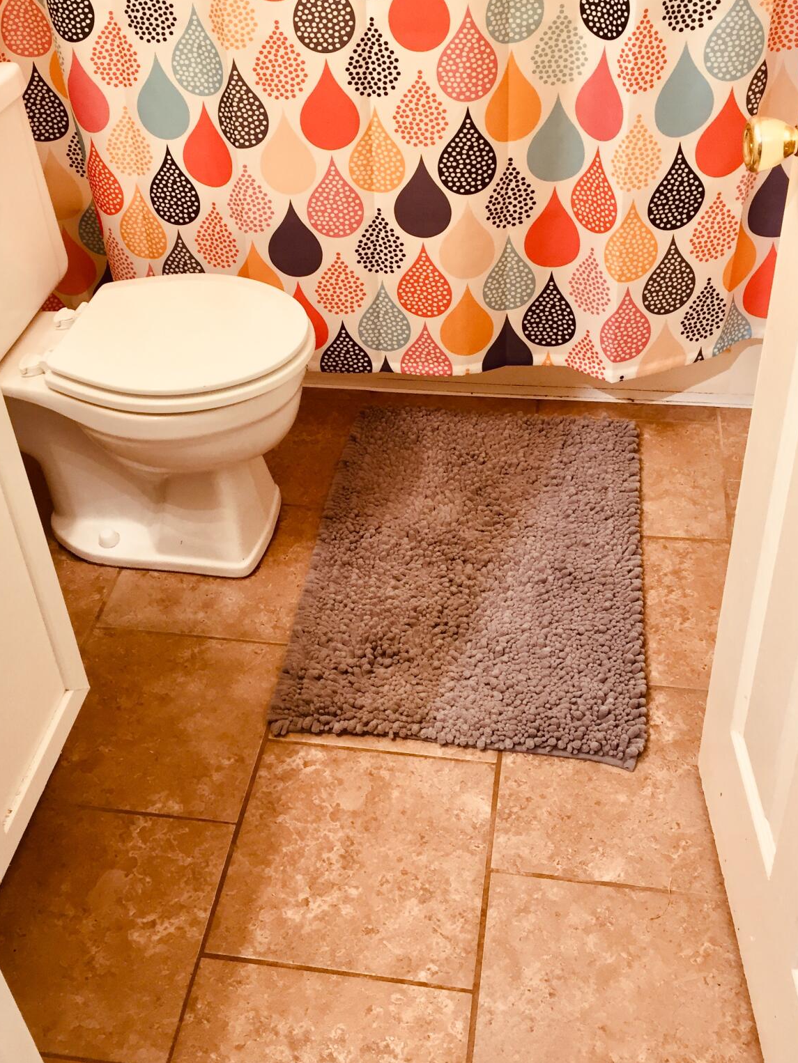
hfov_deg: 37.6
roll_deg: +6.0
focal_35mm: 38
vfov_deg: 48.9
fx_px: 1168
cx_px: 337
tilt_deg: -36.2
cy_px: 481
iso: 80
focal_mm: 4.15
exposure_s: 1/33
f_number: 2.2
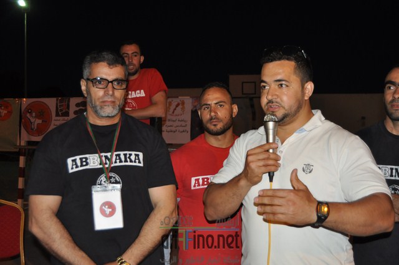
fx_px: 515
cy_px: 132
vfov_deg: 28.9
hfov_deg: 42.4
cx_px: 200
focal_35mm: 46
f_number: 4.2
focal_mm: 31
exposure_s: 1/60
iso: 800
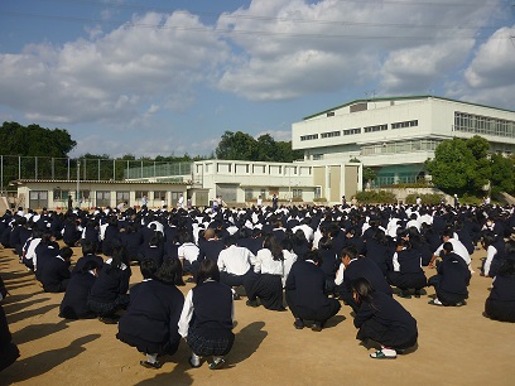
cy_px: 193
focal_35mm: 33
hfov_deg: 55.4
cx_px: 258
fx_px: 491
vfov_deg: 42.9
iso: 80
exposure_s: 1/400
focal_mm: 5.5
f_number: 8
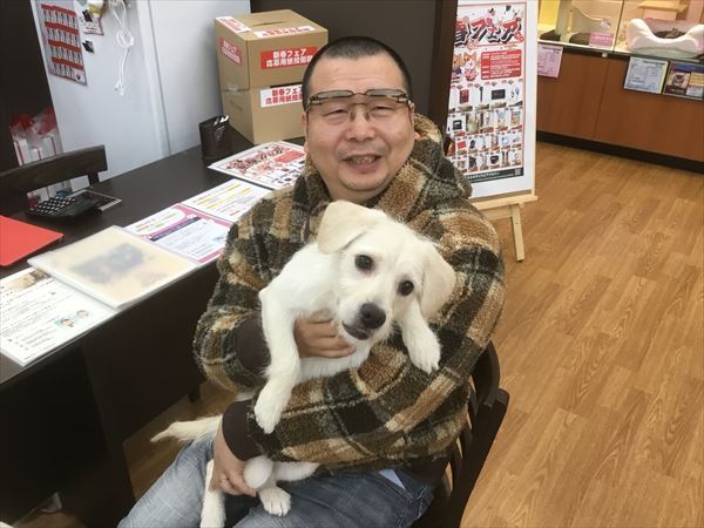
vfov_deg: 45.4
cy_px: 264
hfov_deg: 58.4
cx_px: 352
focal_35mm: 31
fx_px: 630
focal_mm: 3.3
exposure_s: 1/33
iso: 80
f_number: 2.4
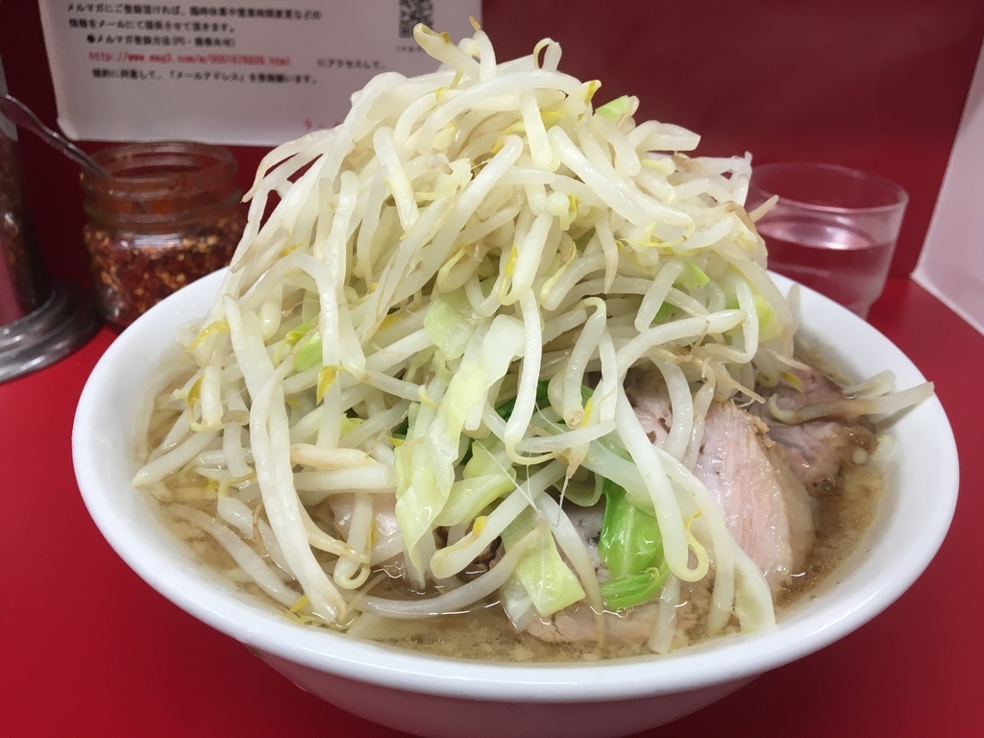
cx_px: 492
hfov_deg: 61.7
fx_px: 824
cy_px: 369
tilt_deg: -29.6
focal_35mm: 29
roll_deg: -1.9
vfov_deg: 48.2
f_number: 2.2
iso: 25
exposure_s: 1/40
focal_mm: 4.15
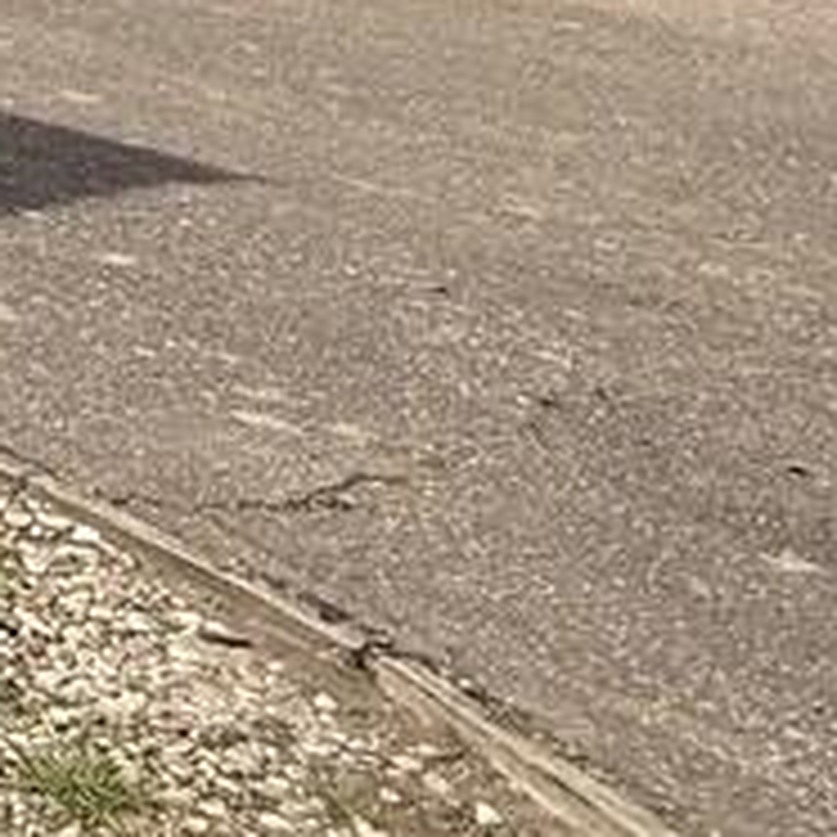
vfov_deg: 21.4
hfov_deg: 13.9
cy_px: -414
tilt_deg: -4.1
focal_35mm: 68
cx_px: -1318
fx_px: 1860
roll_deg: -0.6
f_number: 2.2
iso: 64
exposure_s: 1/1312
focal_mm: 2.22
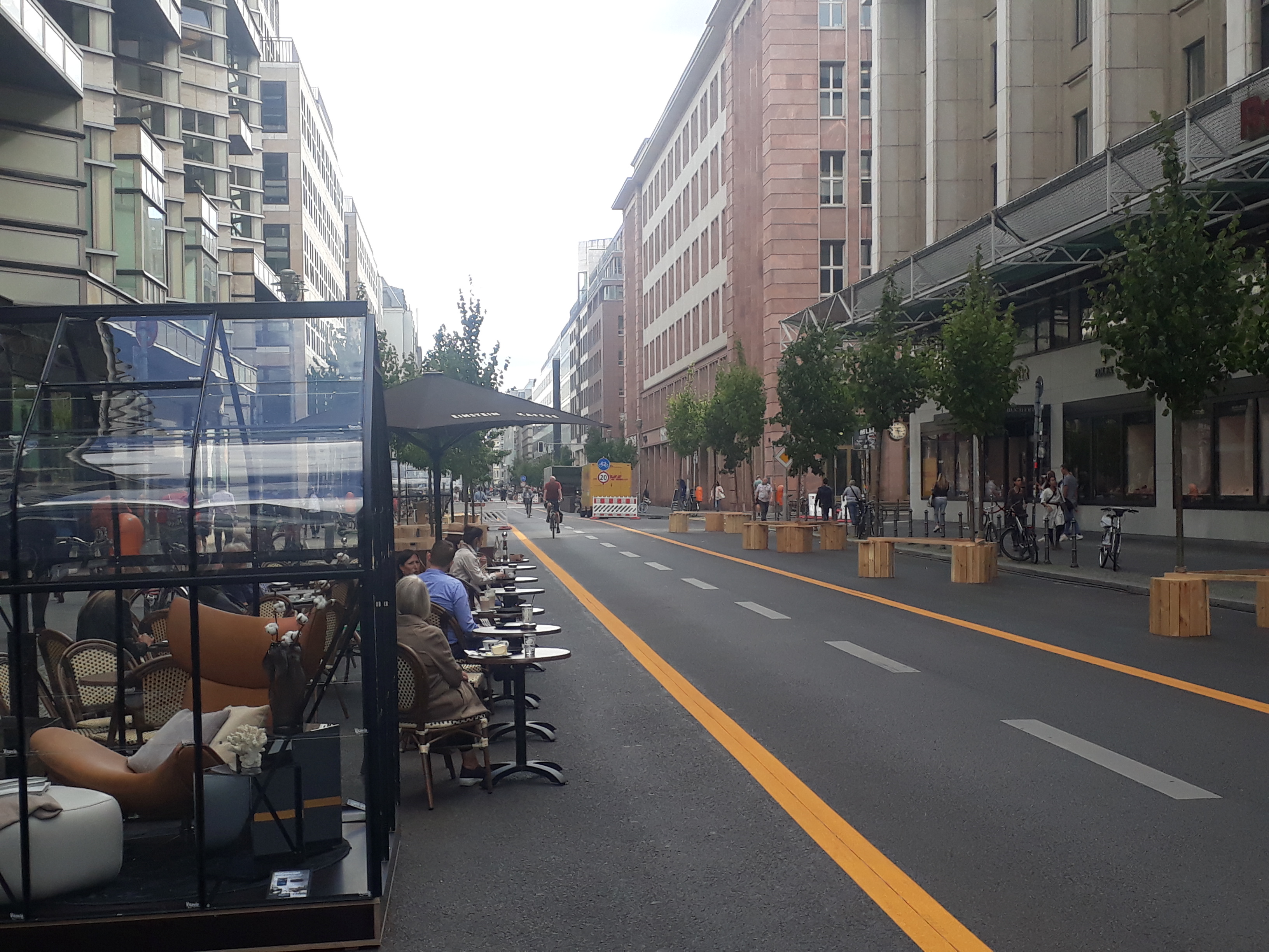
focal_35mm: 27
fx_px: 990
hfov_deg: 65.3
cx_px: 634
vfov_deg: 51.4
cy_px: 476
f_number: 1.9
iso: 40
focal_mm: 3.6
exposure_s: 1/542
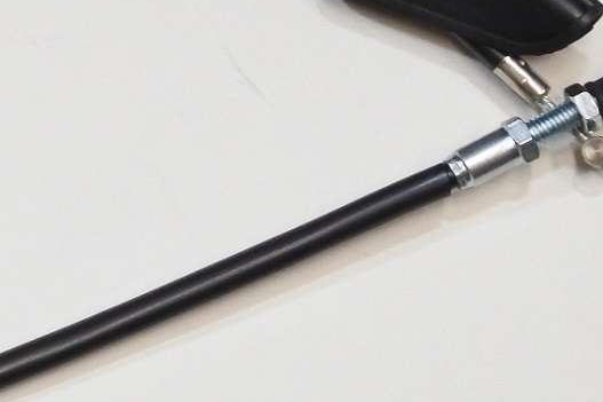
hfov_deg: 9.4
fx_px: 3583
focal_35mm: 214
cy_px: 10
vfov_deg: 6.4
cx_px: -240
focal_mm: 21
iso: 800
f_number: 4.8
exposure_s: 1/100
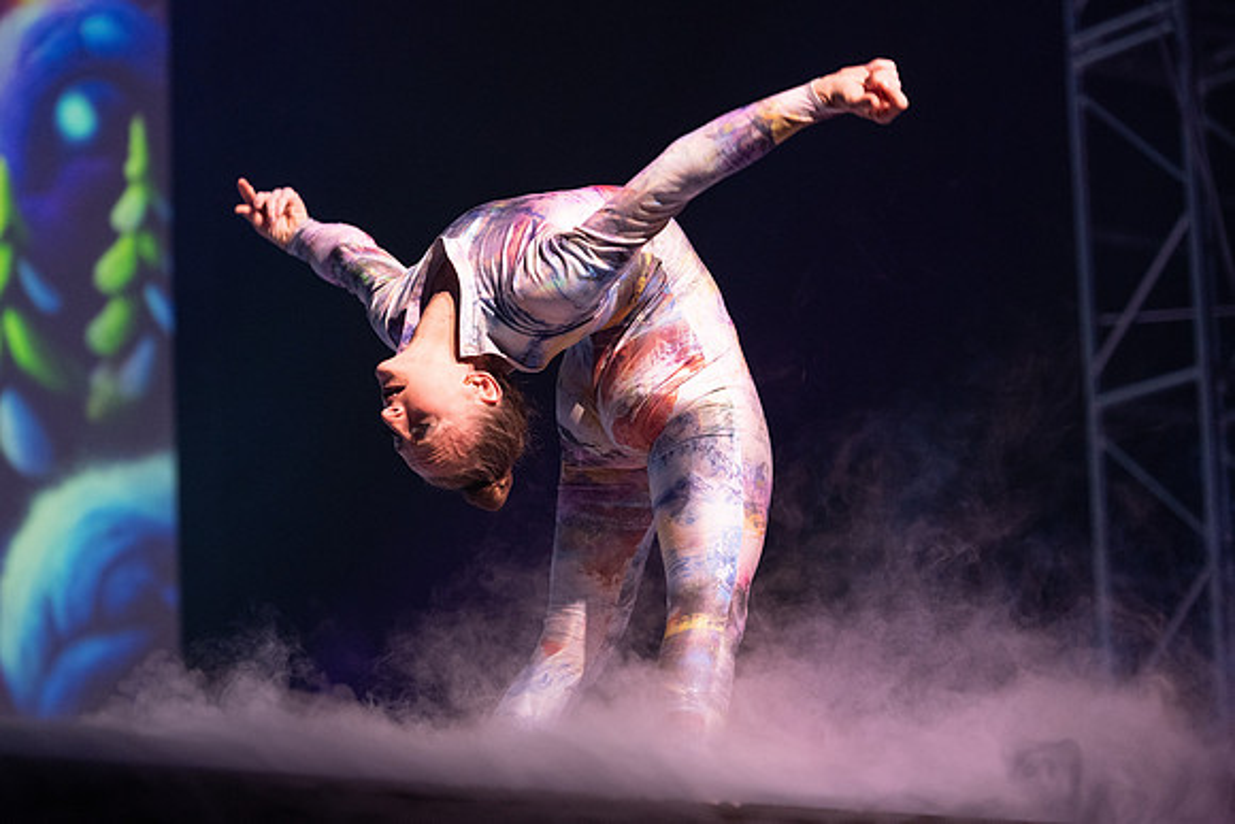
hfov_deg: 14.8
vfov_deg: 9.9
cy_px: 412
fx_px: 4769
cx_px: 614
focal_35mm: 139
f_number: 2.8
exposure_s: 1/400
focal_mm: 130
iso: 1600
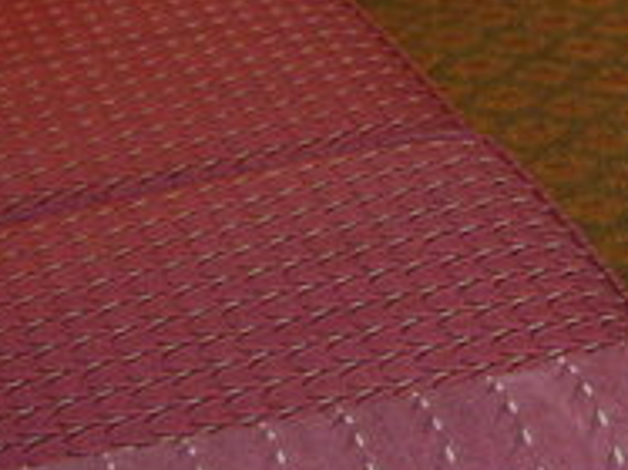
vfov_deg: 8.7
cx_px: 947
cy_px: -389
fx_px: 2955
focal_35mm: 163
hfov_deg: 11.6
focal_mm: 7.9
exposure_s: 1/40
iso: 400
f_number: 2.8
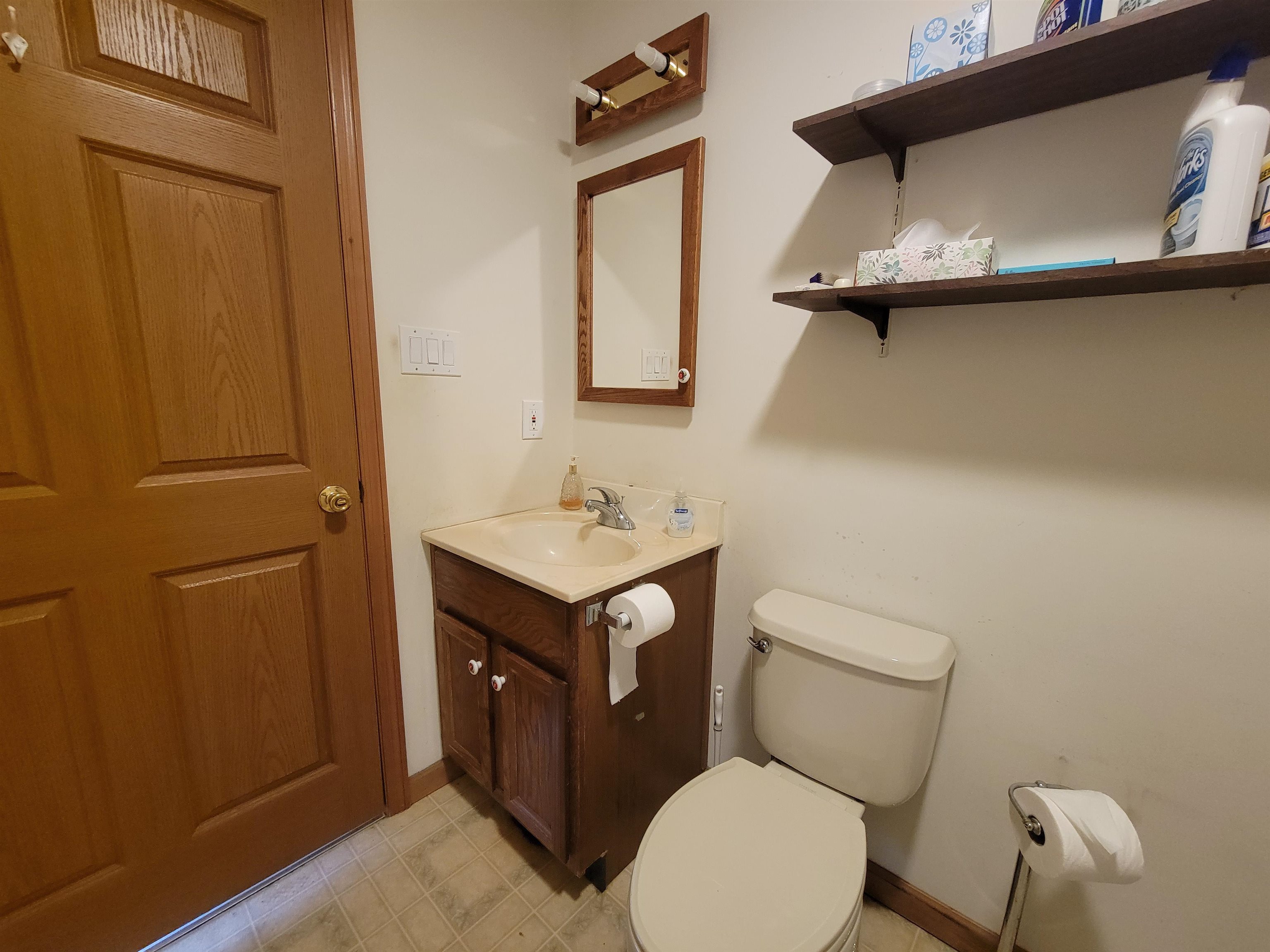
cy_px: 476
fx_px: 477
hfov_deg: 106.2
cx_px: 635
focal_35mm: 13
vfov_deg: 89.9
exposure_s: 1/30
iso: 640
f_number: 2.2
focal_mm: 2.2
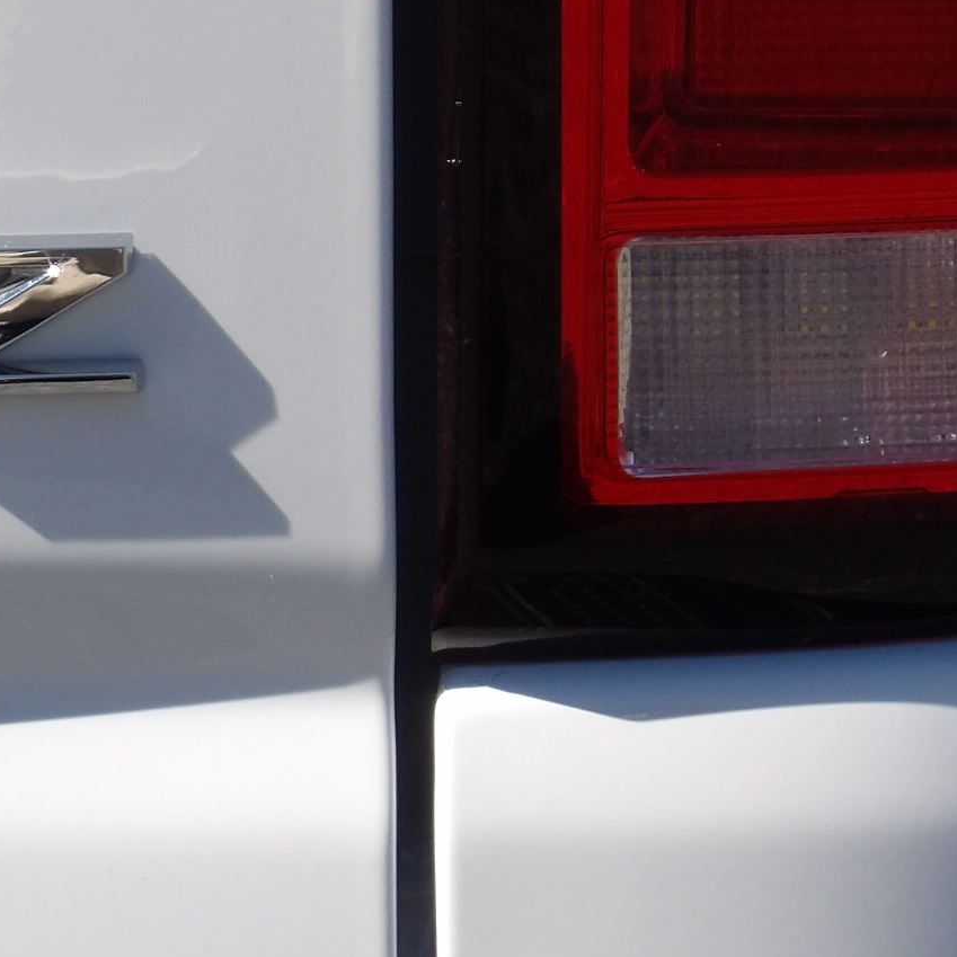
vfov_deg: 2.9
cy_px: 453
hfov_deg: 2.9
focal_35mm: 599
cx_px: -176
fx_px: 18736
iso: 100
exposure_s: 1/512
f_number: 4.5
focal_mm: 39.8
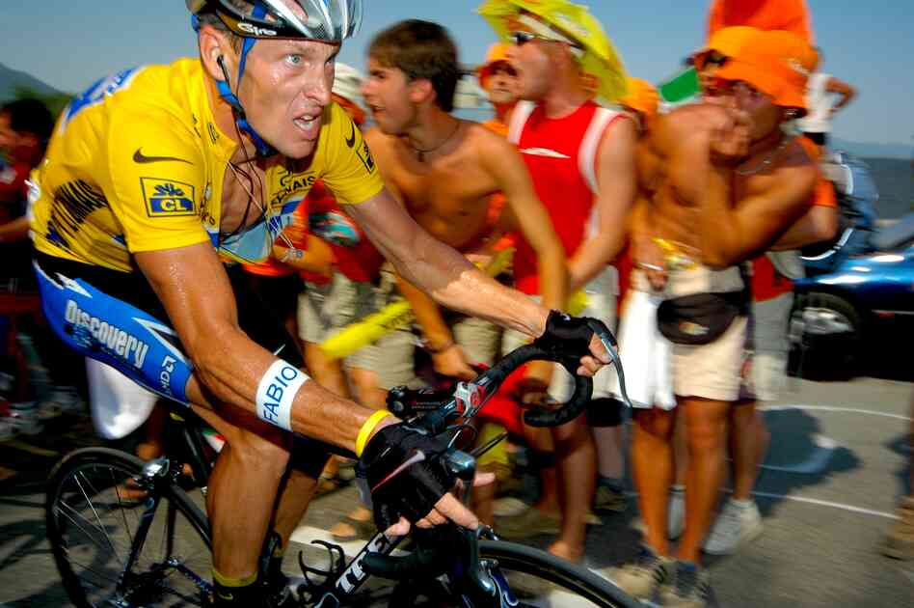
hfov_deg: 64.6
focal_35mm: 28
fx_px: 723
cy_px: 304
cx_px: 457
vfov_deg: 45.6
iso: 200
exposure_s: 1/250
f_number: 5.3
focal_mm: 19
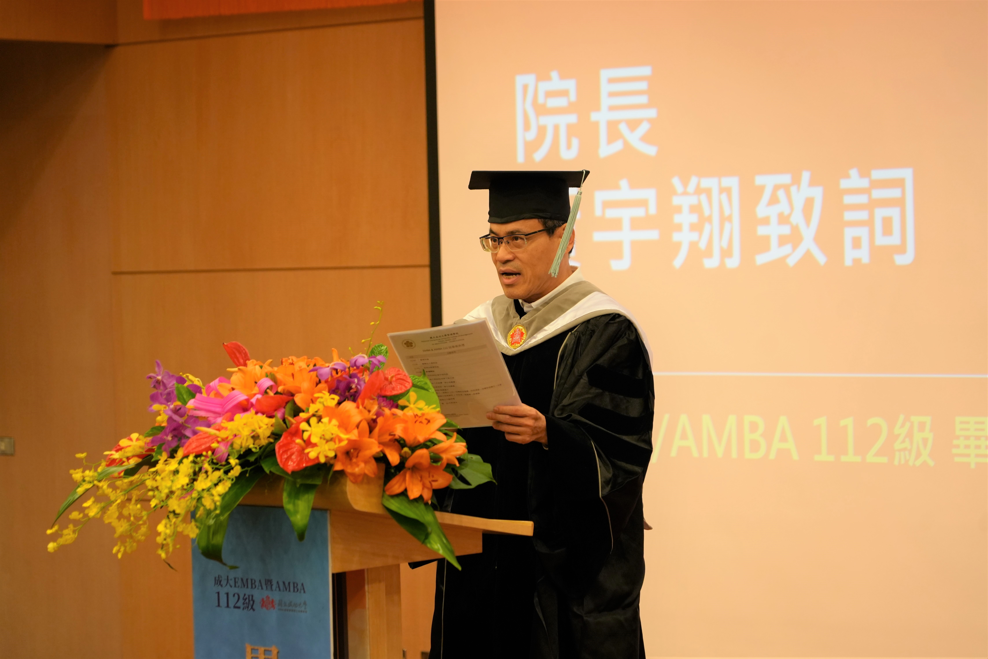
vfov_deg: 13.0
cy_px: 330
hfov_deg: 19.5
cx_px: 494
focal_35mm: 105
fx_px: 2881
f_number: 4
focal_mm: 105
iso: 1600
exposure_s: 1/200
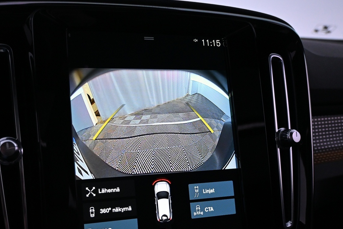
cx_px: 133
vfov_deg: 35.3
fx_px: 356
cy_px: 154
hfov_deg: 51.0
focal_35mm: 37
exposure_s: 1/125
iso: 1800
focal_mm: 17.5
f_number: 3.5
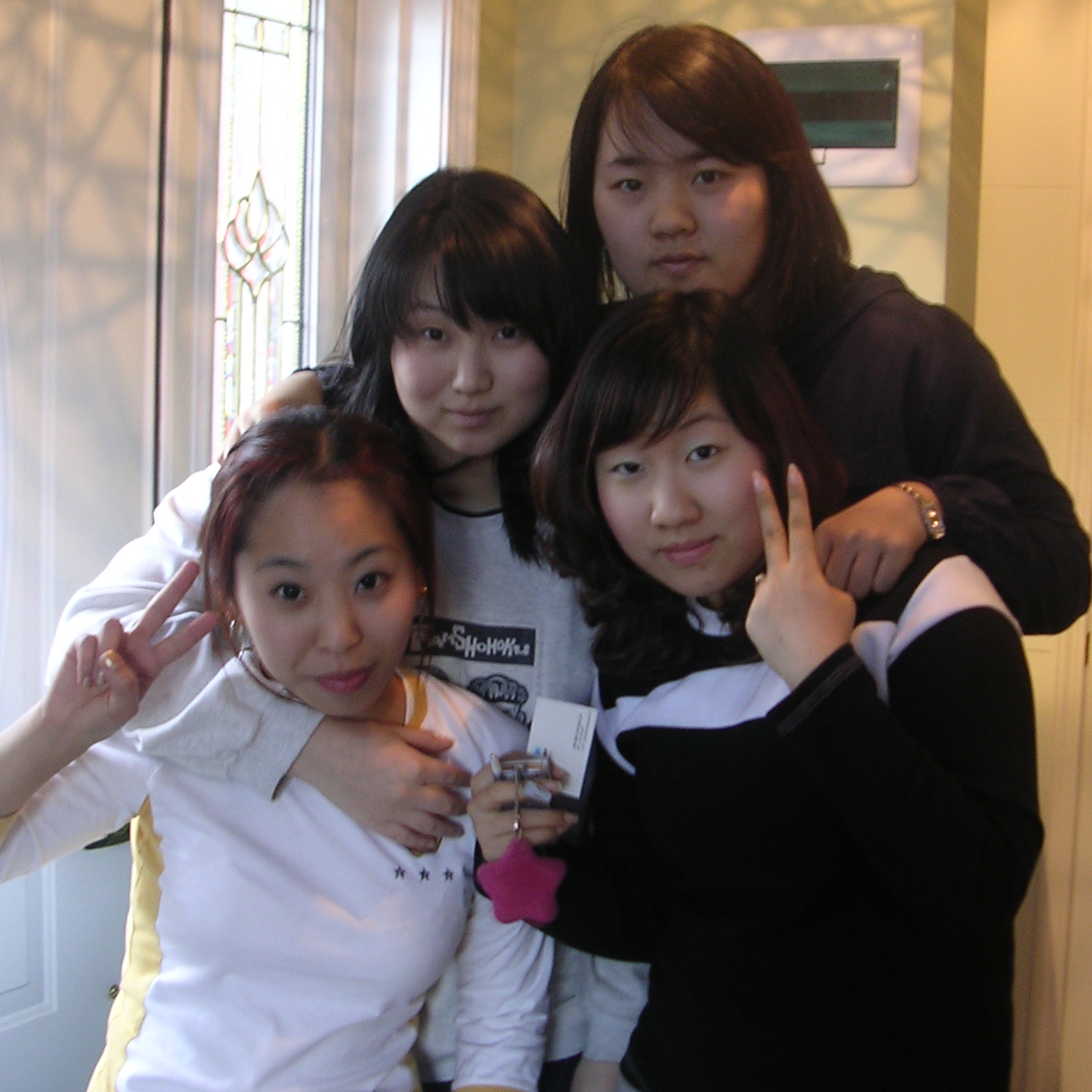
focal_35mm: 53
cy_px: 500
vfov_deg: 32.2
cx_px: 633
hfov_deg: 32.1
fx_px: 1892
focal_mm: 5.8
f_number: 2.8
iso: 100
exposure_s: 1/4.9
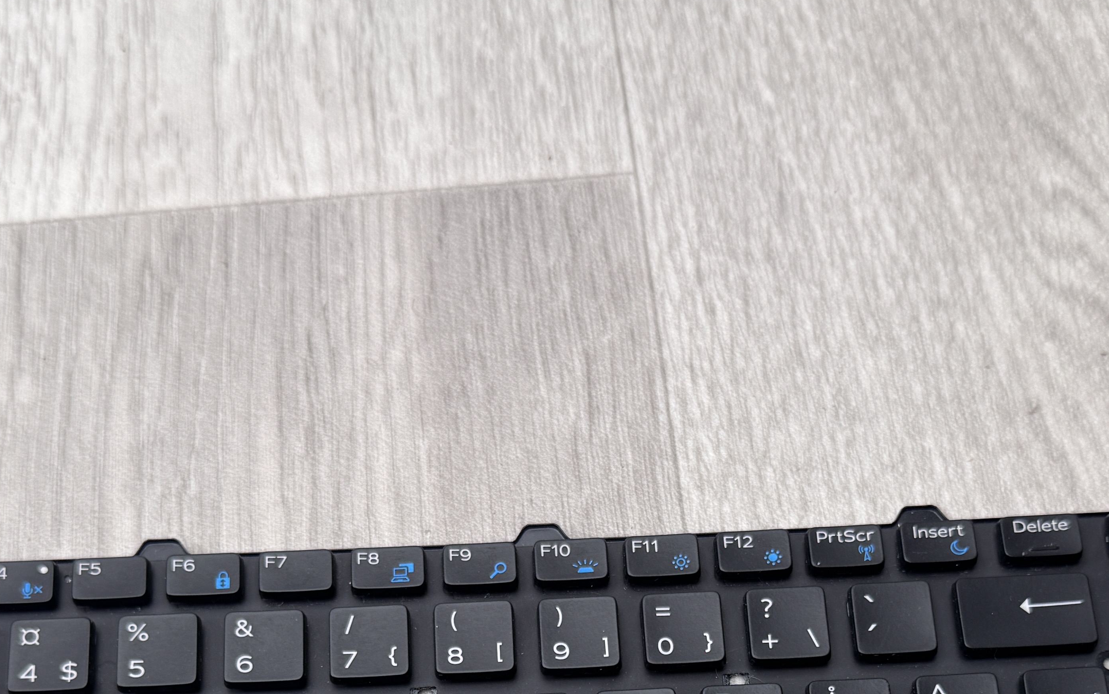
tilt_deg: -69.3
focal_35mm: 52
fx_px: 1572
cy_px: 827
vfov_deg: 22.9
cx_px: 538
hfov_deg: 38.9
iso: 64
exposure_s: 1/272
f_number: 1.78
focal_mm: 6.76
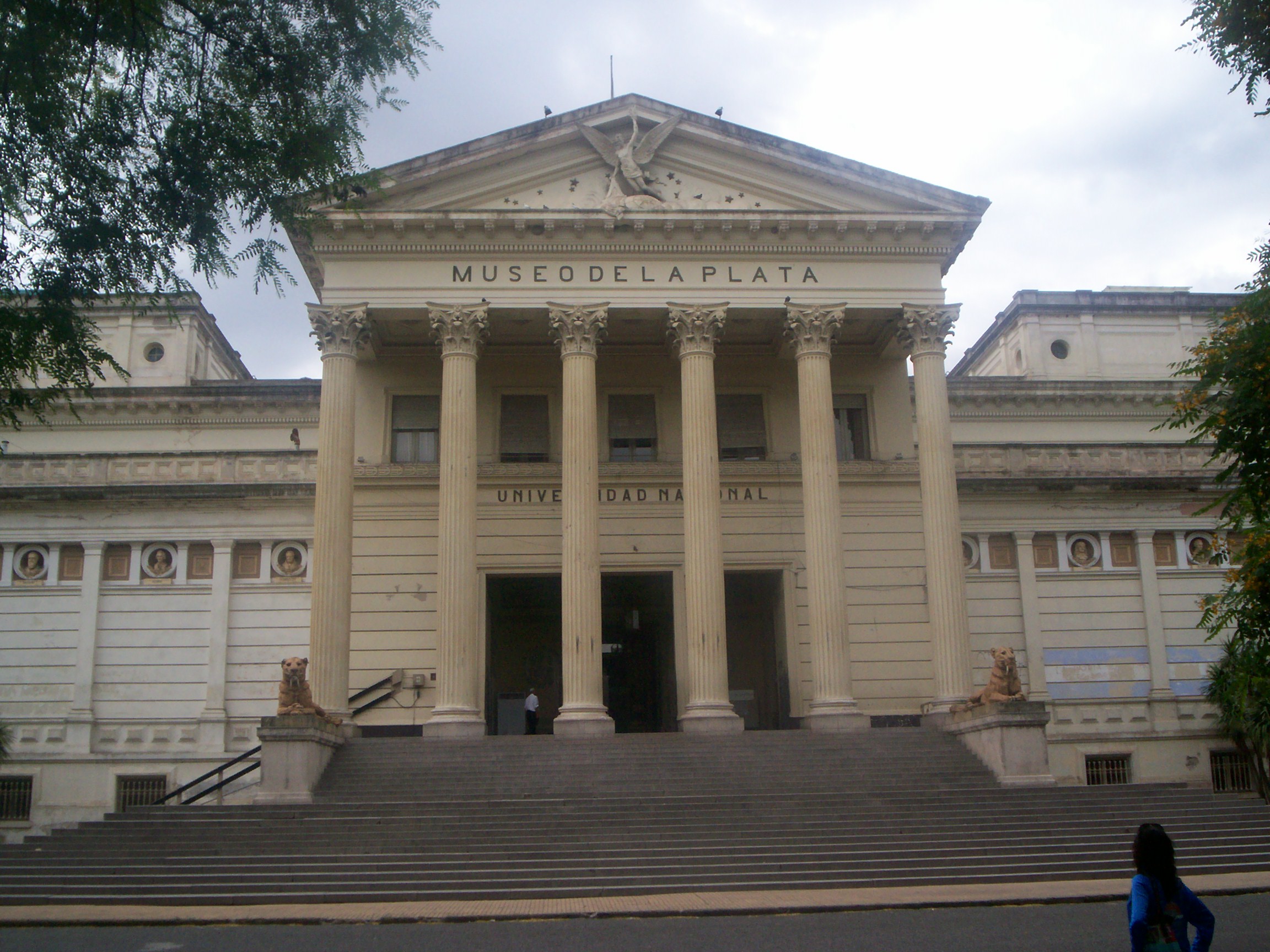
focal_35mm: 36
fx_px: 1321
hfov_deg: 51.4
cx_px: 635
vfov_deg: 39.7
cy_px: 476
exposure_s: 1/462
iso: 100
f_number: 4.5
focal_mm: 5.9
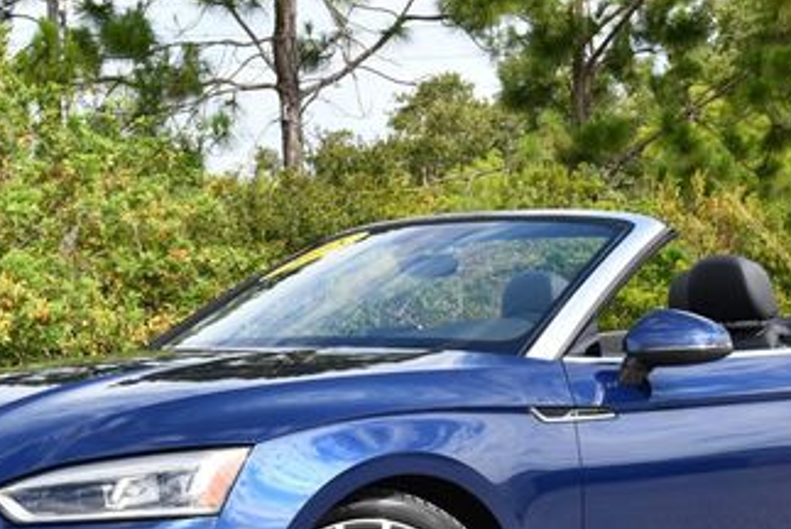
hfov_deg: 19.8
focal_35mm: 103
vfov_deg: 13.3
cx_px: 433
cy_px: 372
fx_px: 2265
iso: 200
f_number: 8
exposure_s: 1/250
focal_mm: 26
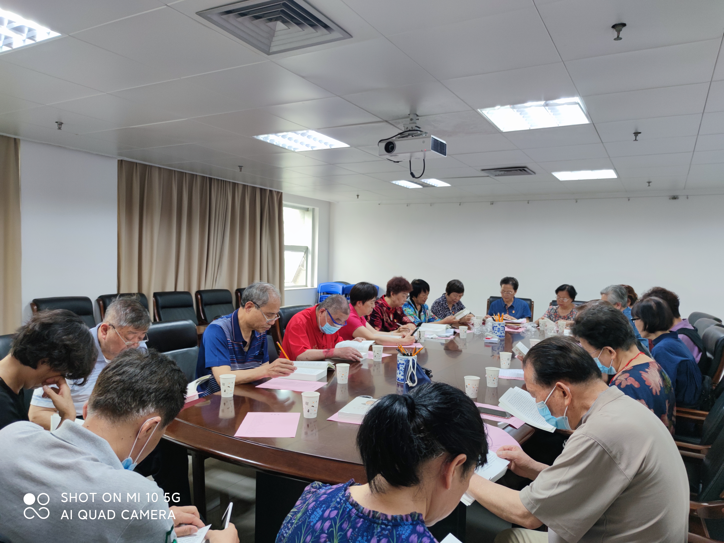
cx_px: 362
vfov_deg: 56.8
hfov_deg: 71.6
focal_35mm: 24
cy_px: 272
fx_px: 502
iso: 118
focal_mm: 6.72
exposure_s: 1/50
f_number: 1.69
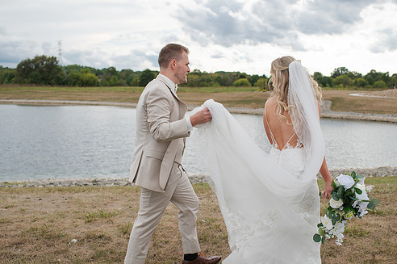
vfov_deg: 31.1
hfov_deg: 45.4
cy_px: 155
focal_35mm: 43
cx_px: 226
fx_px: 474
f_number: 3.5
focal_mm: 35
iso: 100
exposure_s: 1/640
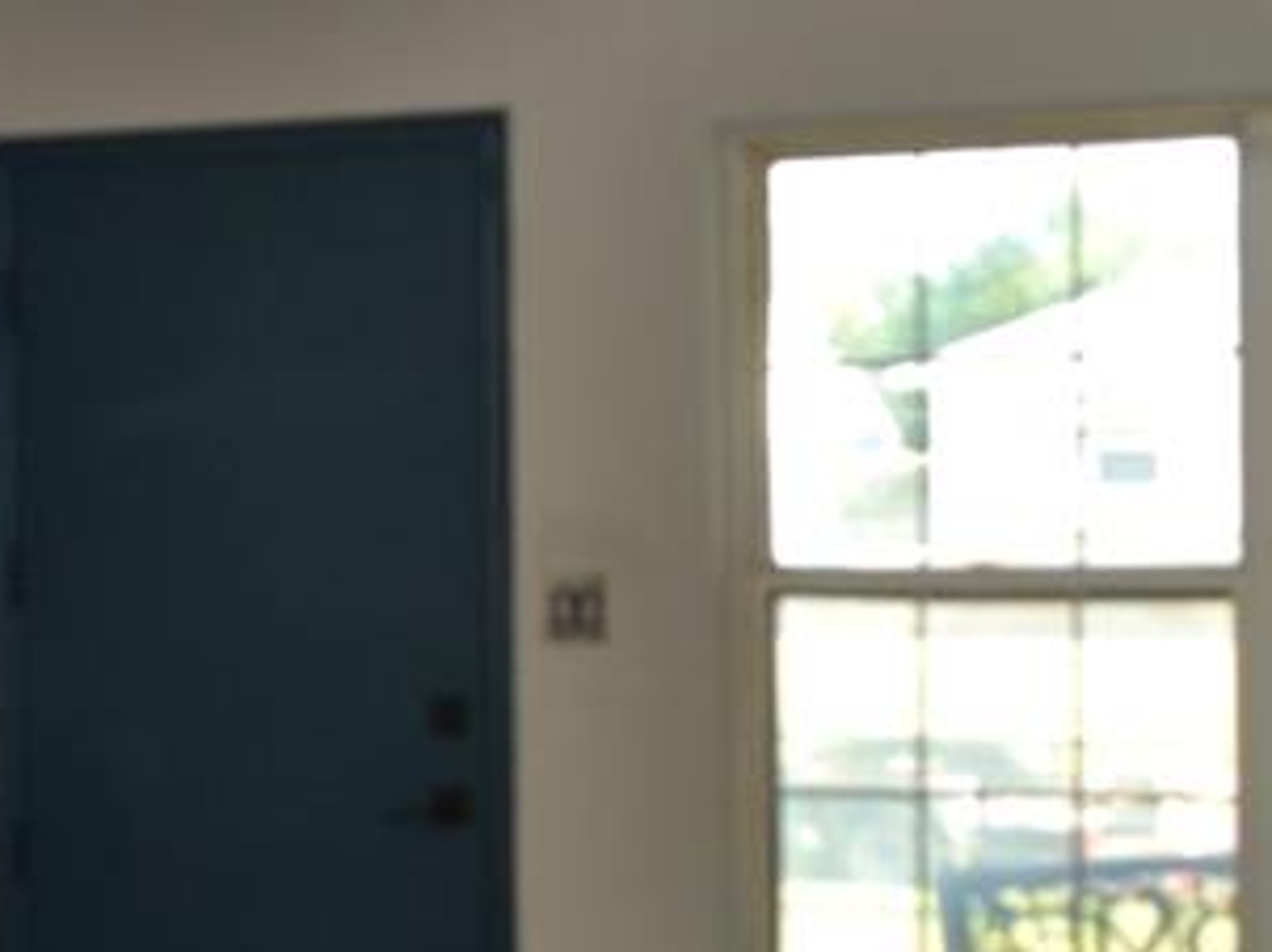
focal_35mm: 88
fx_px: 3231
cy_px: 527
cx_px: 406
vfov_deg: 16.8
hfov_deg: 22.2
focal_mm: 18
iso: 400
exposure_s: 1/100
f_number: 4
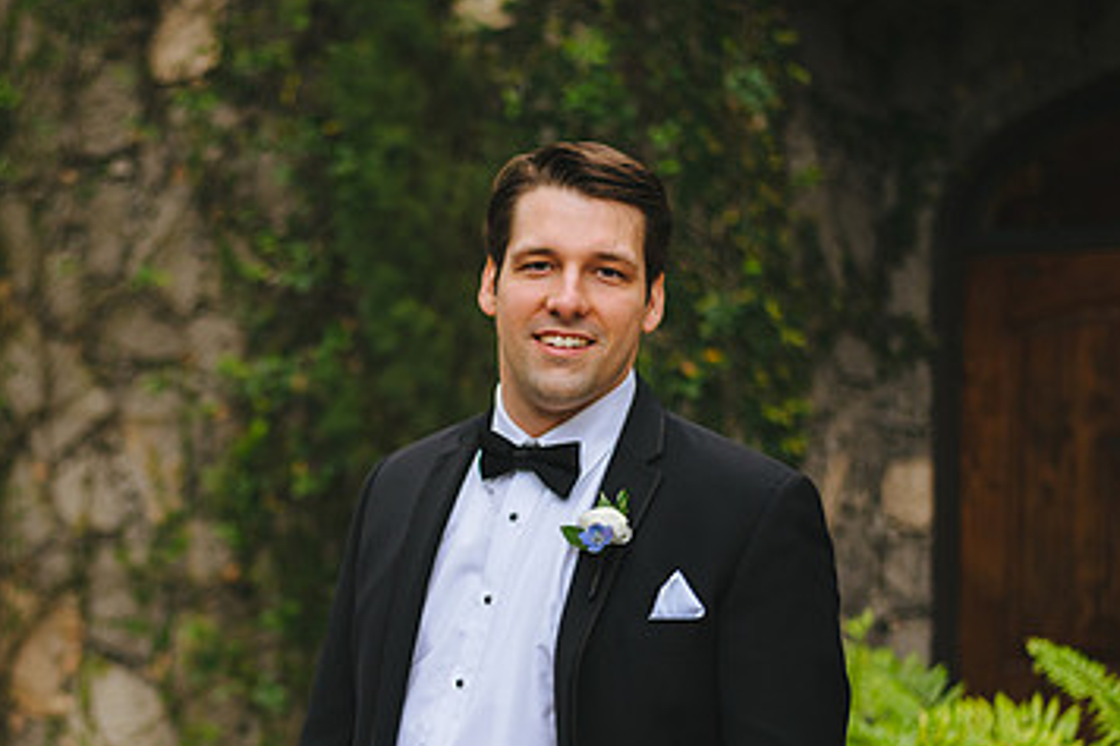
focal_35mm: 84
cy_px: 575
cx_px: 312
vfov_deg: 16.2
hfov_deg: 24.0
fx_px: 2612
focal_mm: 50
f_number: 2
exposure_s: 1/1600
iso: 400
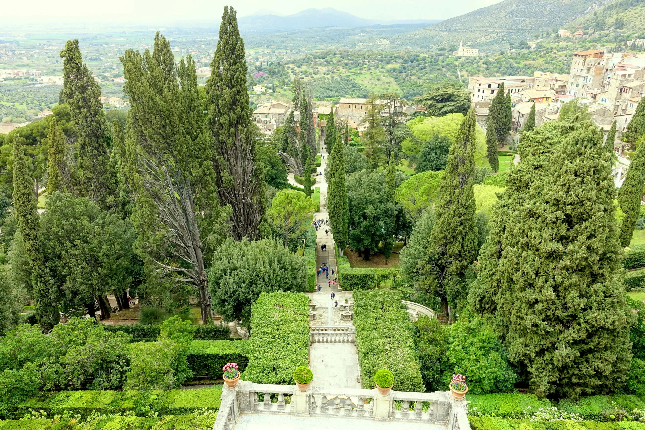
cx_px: 322
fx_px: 448
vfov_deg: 51.3
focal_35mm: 25
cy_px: 215
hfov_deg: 71.5
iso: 400
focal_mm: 9.2
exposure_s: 1/400
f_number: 4
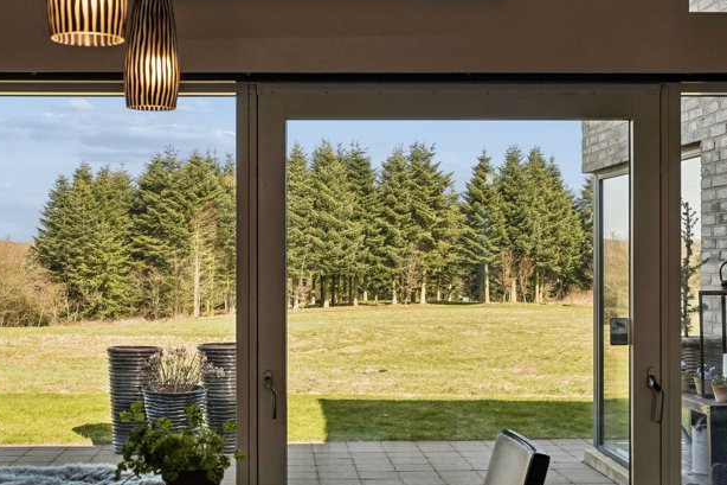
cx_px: 328
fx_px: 1131
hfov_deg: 35.6
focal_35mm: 56
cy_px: 278
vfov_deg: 24.2
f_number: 8
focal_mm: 29
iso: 200
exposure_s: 1/200
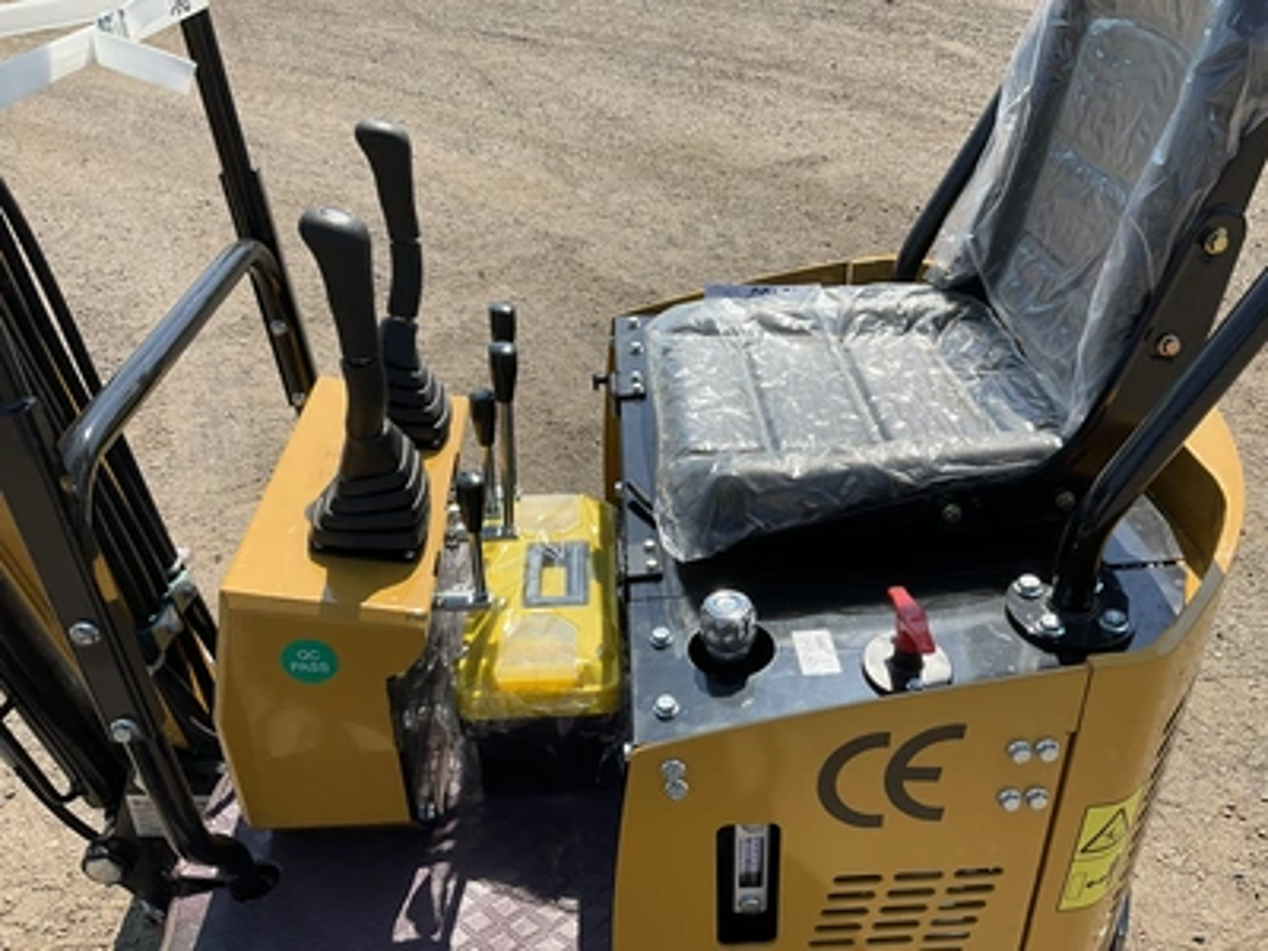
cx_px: 634
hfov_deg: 61.7
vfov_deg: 48.2
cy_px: 476
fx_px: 1062
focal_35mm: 29
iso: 25
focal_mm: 3
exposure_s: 1/1675
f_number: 1.8
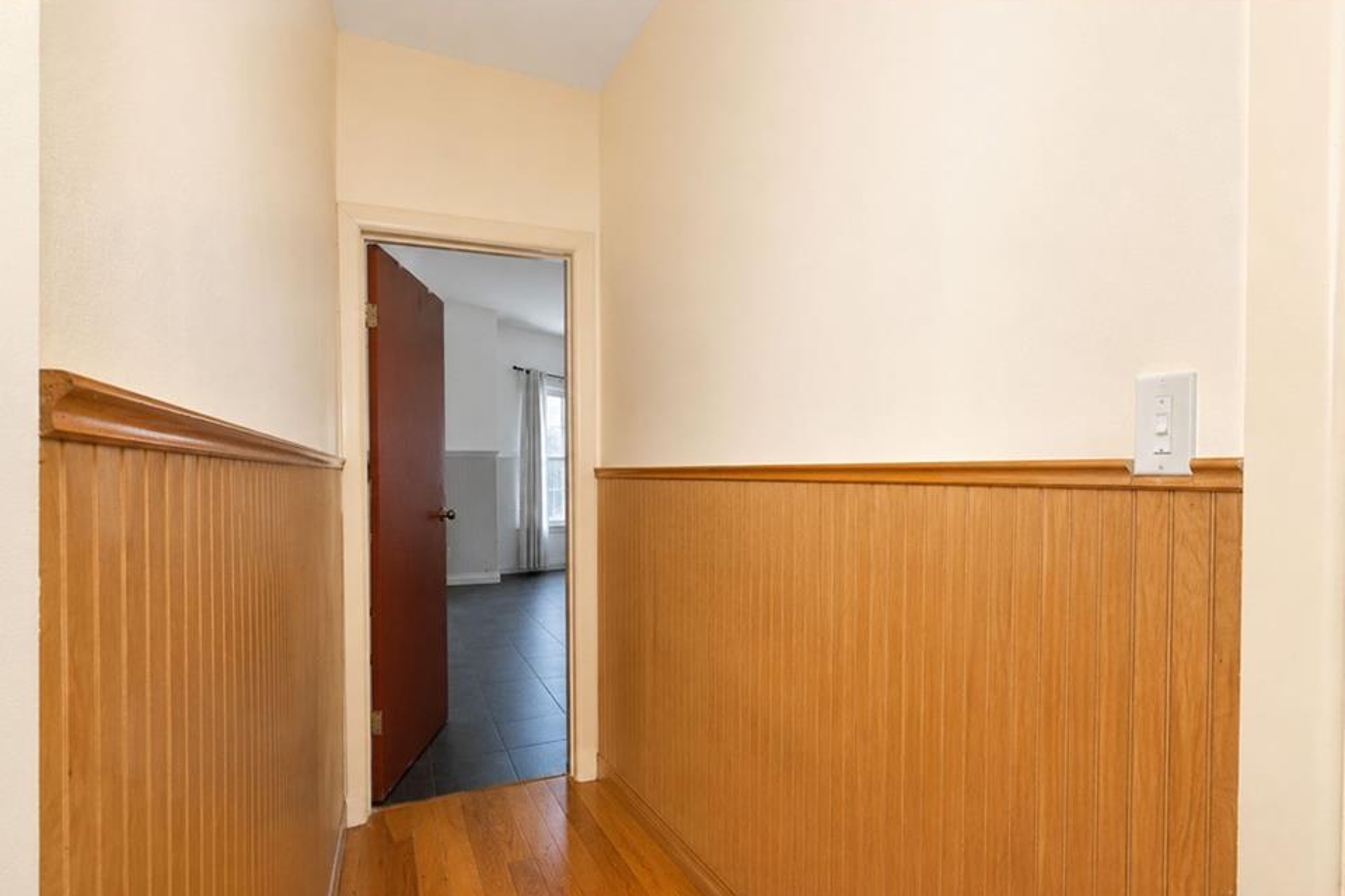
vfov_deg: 73.7
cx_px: 672
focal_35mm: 16
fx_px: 598
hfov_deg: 96.7
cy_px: 468
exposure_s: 1/60
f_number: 7.1
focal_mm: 10
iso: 2000
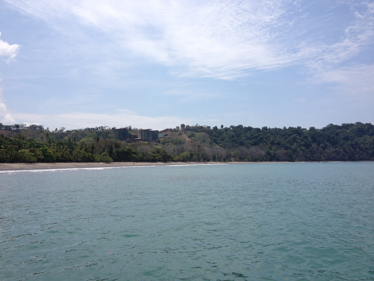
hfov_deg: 52.6
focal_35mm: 35
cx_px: 187
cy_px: 140
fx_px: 378
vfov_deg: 40.7
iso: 50
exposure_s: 1/3247
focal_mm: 4.28
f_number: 2.4
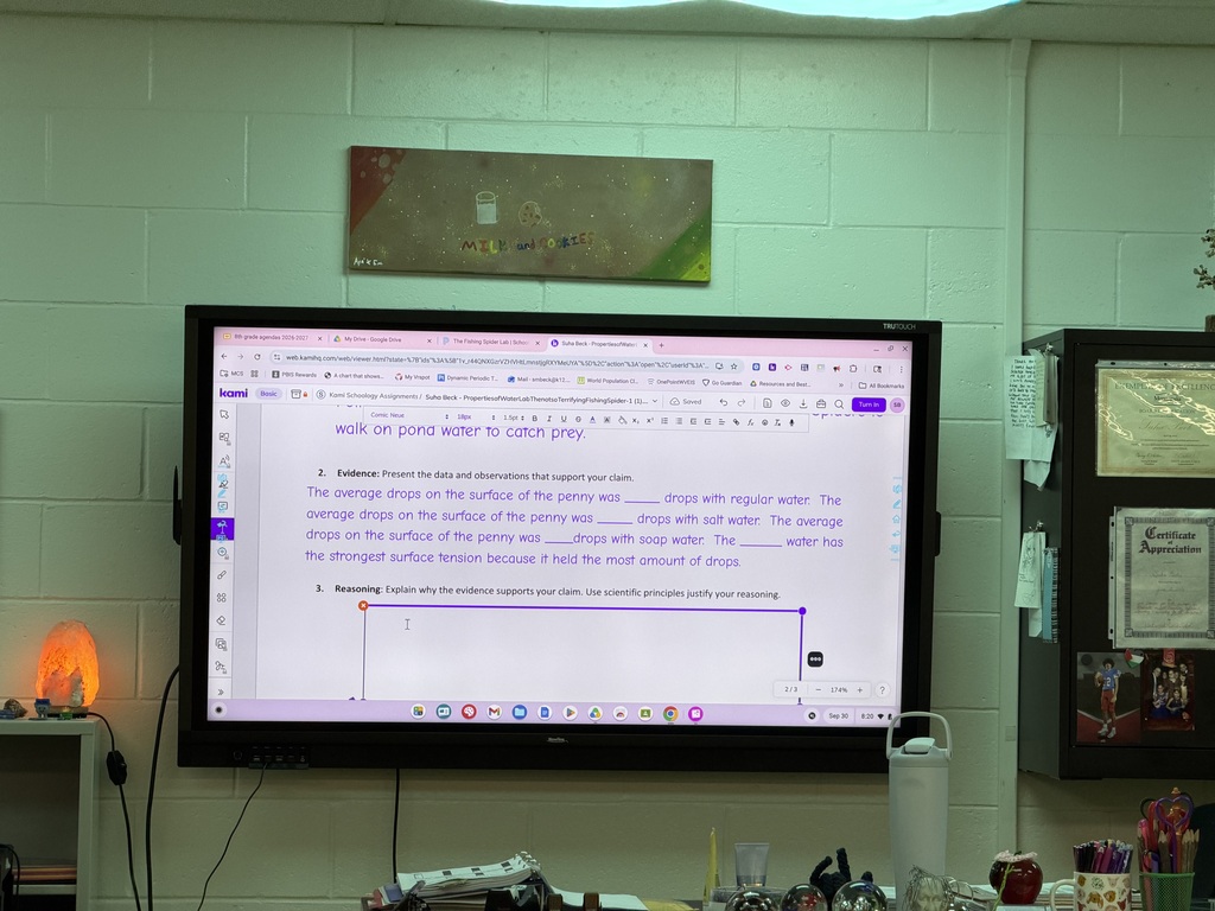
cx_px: 608
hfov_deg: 19.6
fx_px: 3510
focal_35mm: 100
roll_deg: -0.5
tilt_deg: +1.1
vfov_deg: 14.8
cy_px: 456
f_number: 2.8
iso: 125
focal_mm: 16.89
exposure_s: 1/120
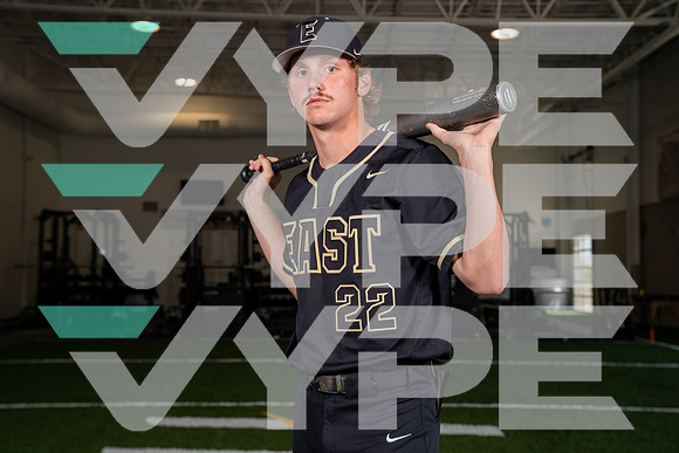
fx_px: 1019
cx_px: 340
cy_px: 226
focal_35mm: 54
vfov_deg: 25.1
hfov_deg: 36.9
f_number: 5.6
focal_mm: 54
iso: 200
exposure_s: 1/200
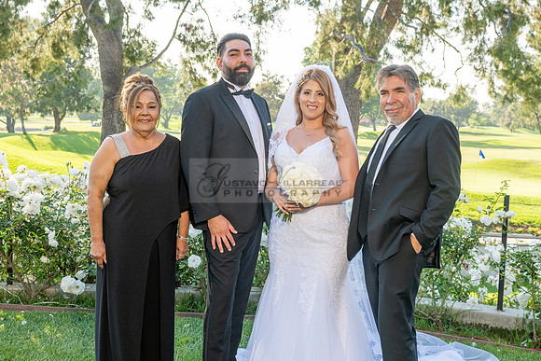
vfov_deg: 25.4
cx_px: 276
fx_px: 801
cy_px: 214
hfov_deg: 37.3
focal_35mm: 53
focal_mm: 32
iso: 200
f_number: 5.6
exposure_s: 1/200
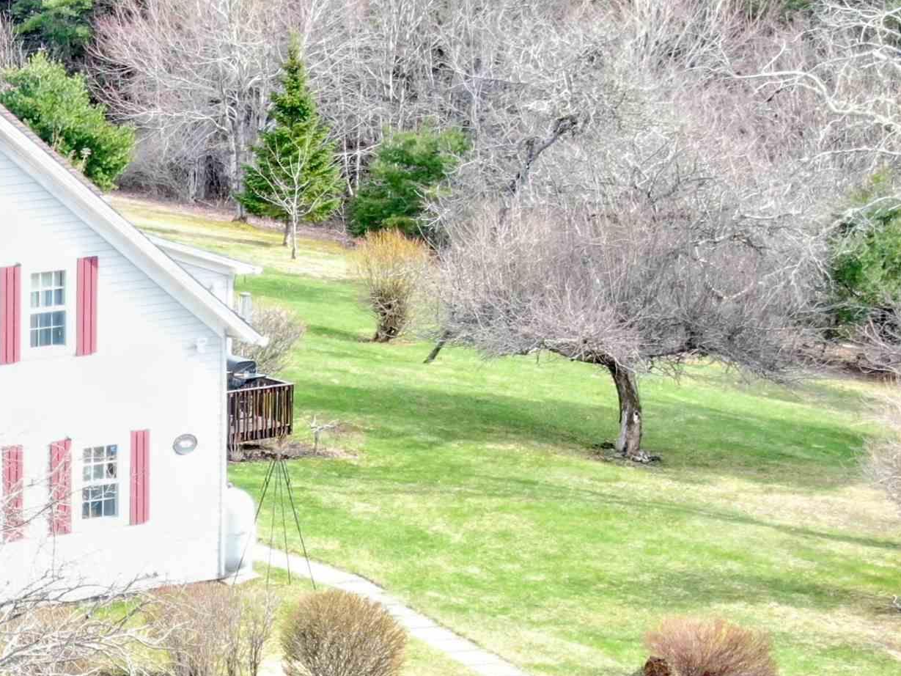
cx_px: -182
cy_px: 631
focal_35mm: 120
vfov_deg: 12.2
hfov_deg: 15.8
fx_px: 3124
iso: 100
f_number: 3.8
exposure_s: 1/80
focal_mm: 8.6
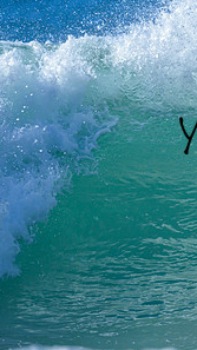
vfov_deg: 1.0
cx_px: 391
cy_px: 164
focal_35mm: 2069
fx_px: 19219
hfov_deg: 0.6
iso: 280
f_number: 6.3
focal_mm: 800
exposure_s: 1/2000
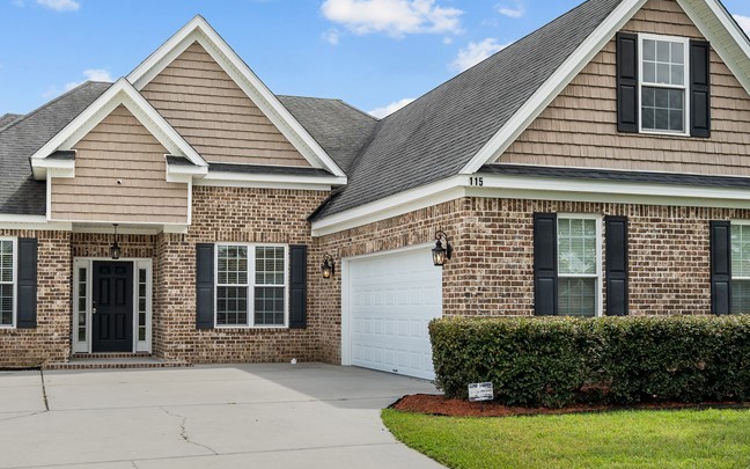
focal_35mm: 41
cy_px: 288
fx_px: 838
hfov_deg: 48.0
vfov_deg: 31.1
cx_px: 314
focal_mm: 24
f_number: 8
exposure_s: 1/160
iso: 100
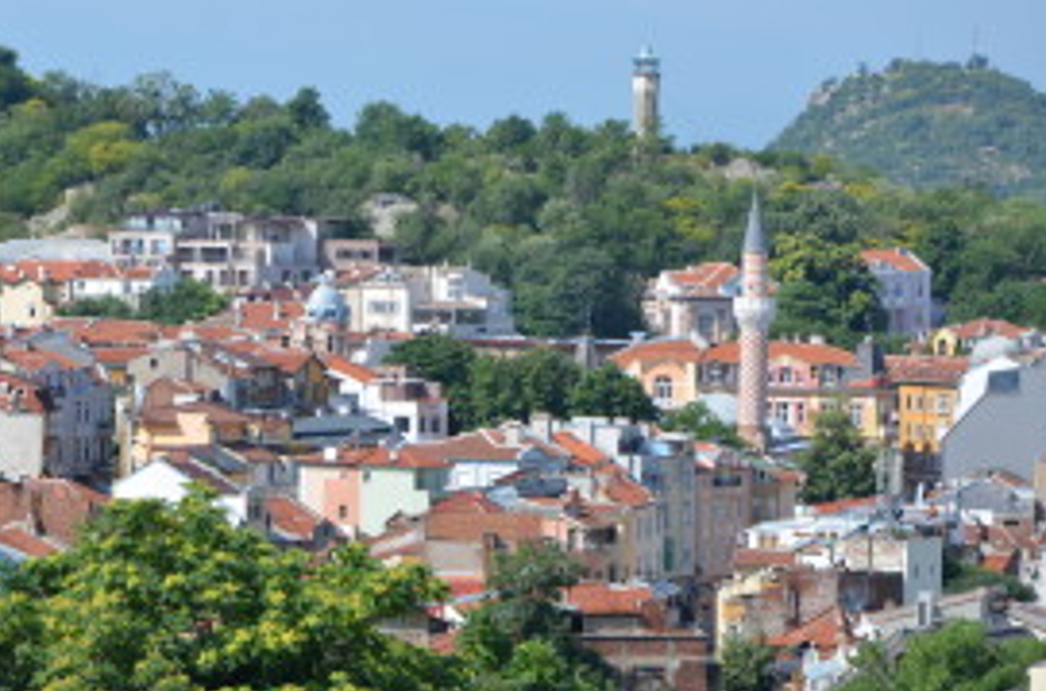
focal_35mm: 155
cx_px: 382
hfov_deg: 13.3
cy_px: 224
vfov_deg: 8.8
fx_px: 4491
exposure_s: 1/250
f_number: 8
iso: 100
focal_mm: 70
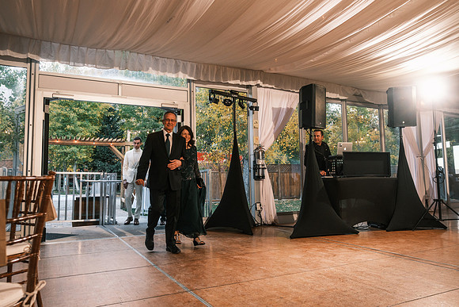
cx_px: 230
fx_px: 344
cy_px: 154
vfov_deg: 48.0
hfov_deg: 67.4
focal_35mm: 27
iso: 400
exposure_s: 1/250
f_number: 2.8
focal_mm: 18
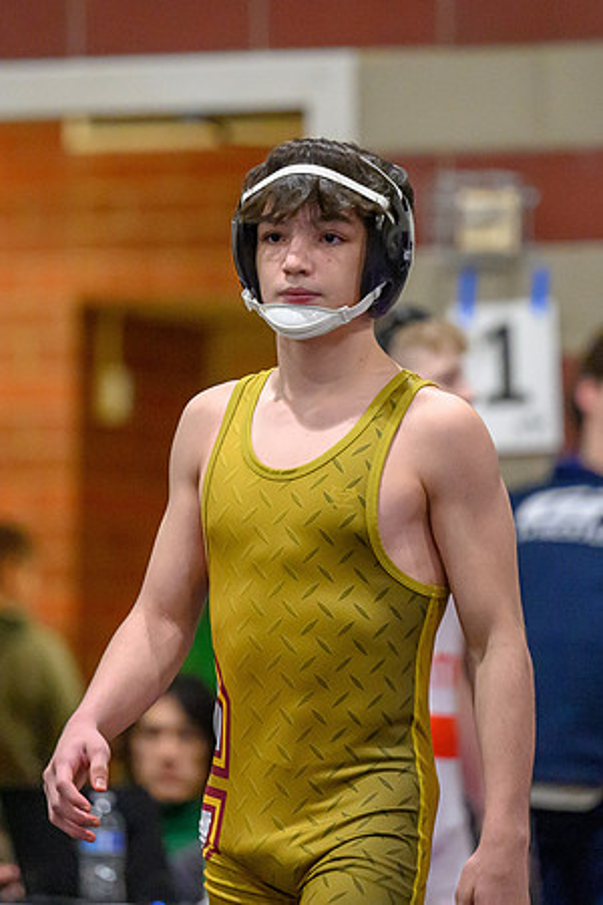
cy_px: 360
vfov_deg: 6.3
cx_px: 363
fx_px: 8165
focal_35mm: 325
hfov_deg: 4.2
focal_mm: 180
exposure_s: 1/800
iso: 7200
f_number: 2.8
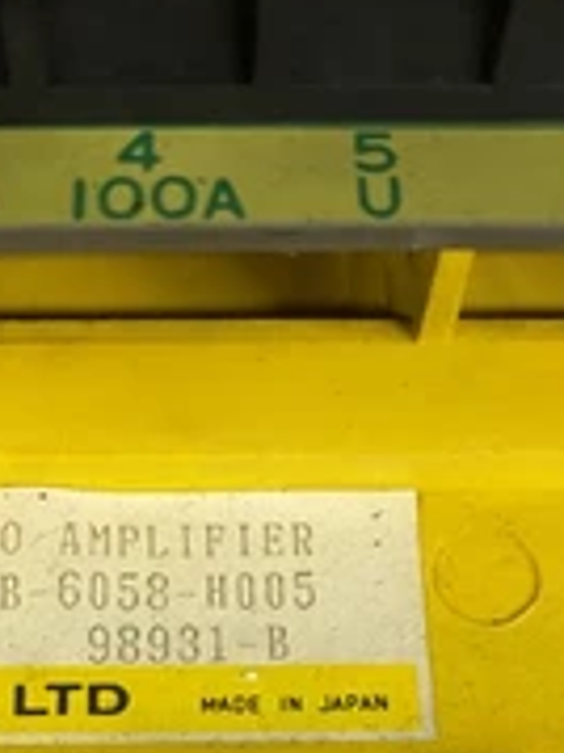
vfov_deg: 30.9
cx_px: 215
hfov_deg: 25.1
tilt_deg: -67.3
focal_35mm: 58
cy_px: 749
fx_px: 1262
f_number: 1.8
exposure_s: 1/60
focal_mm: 4.25
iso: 400
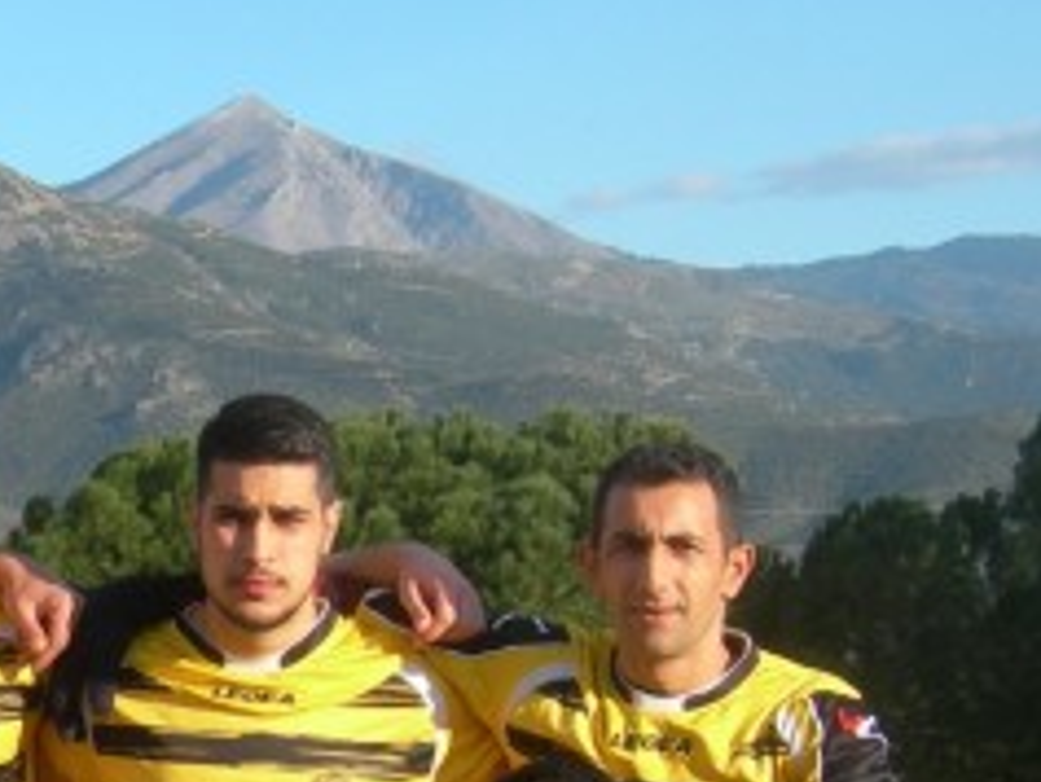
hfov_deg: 11.3
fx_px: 5115
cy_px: 912
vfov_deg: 8.7
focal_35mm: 170
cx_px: -347
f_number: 5.9
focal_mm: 12.7
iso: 50
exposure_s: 1/208
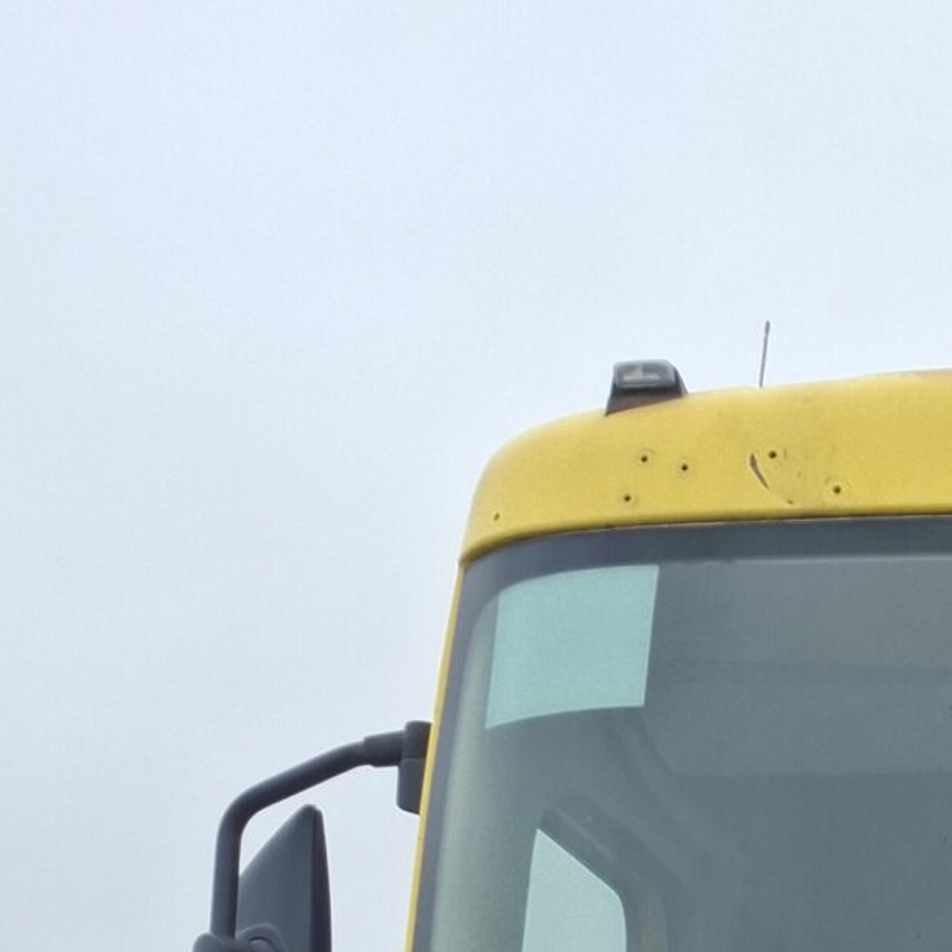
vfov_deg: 16.6
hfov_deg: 18.4
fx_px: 2645
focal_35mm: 85
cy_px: 1762
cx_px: 1363
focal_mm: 5.54
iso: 50
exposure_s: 1/2045
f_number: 1.8
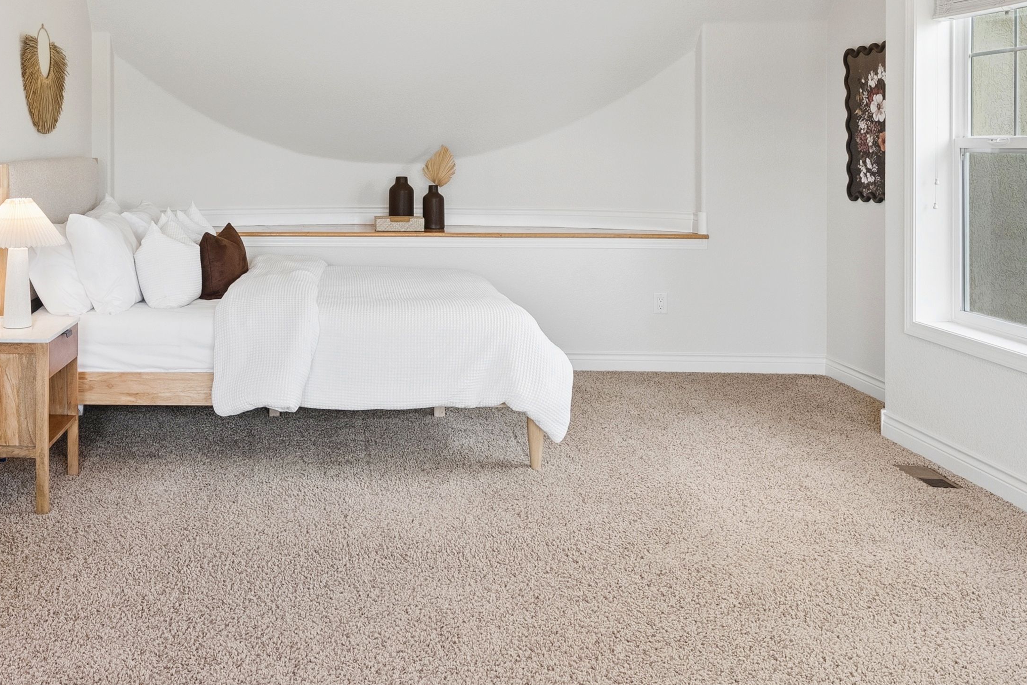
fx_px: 999
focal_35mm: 35
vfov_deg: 36.8
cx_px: 246
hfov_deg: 51.9
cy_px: 153
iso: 640
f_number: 8
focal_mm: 18
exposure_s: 1/80
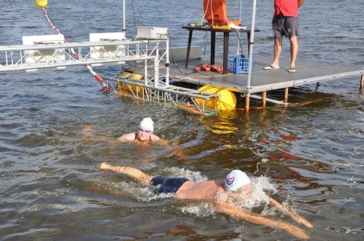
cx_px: 182
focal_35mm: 57
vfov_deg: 23.7
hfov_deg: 35.1
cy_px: 120
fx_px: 575
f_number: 8
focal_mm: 38
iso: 200
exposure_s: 1/320
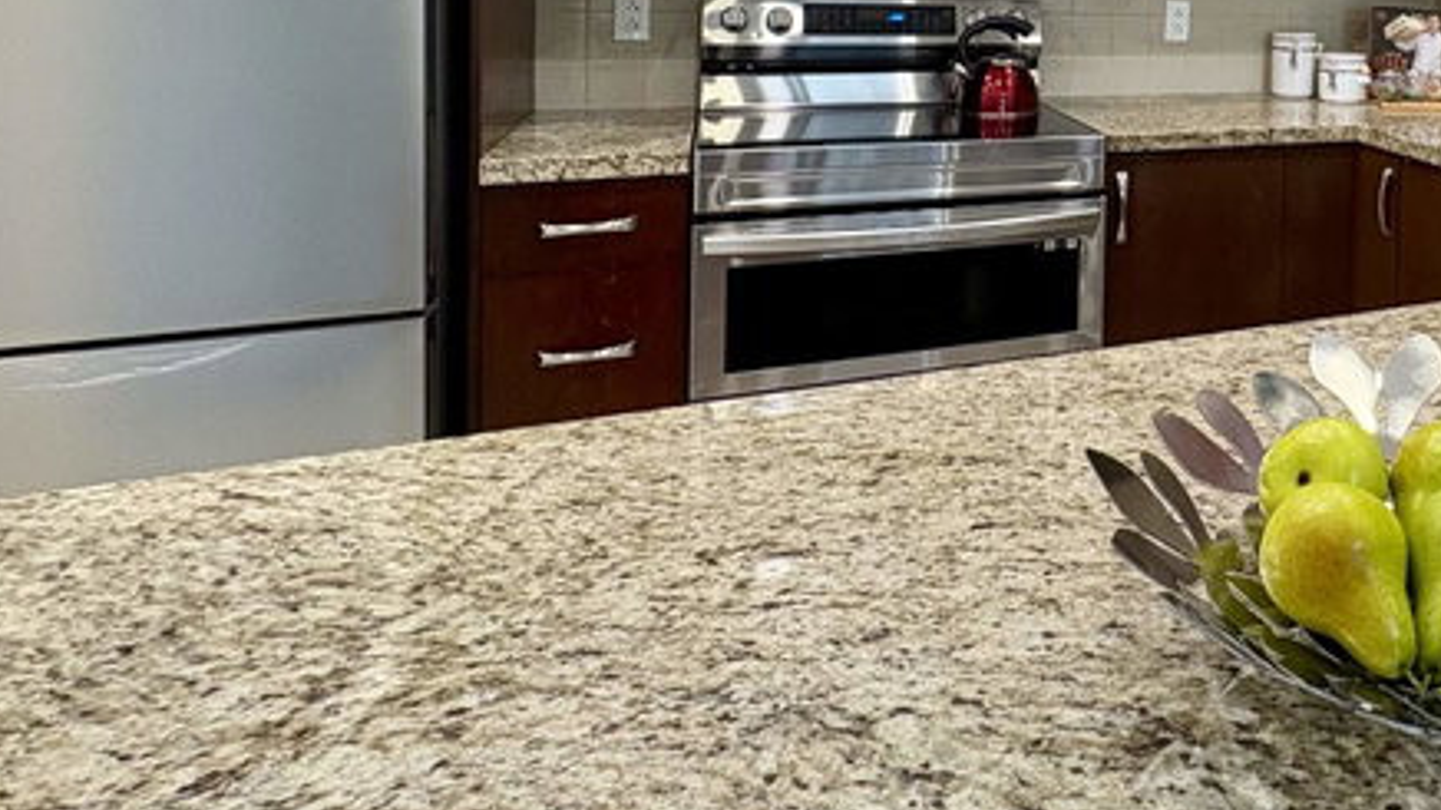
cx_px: 1299
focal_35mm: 28
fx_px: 1070
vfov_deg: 37.0
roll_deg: -2.7
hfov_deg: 58.1
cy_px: -7
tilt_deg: -0.9
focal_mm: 2.22
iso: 250
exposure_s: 1/60
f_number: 2.2
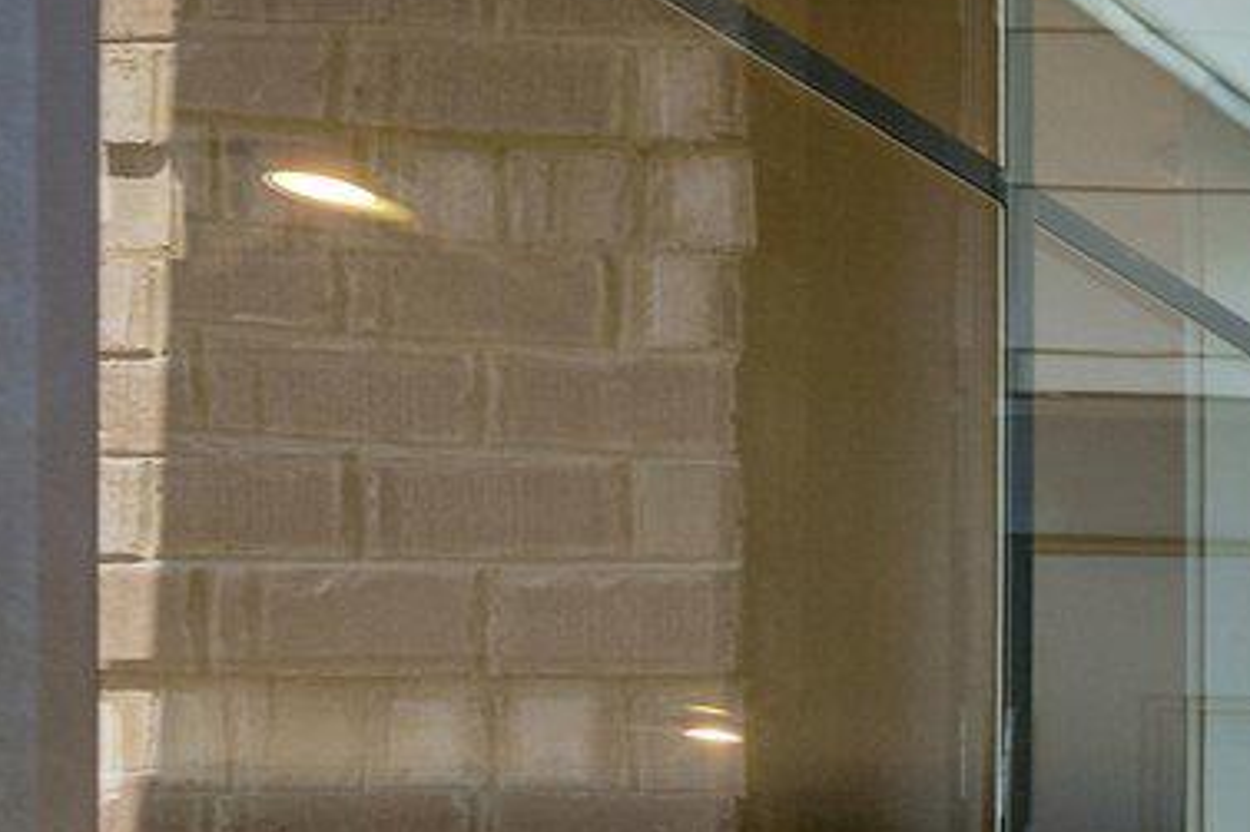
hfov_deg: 15.4
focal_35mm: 76
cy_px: 1467
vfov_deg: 15.5
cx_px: 2944
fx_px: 2638
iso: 100
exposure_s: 1/50
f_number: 8
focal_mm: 14
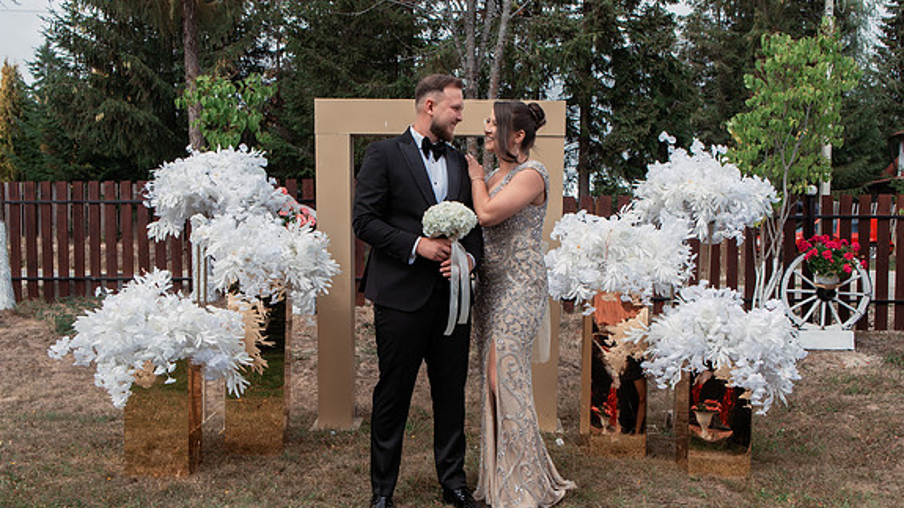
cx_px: 450
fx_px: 887
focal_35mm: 37
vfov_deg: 31.9
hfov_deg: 54.0
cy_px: 295
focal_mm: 35
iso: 320
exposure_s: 1/800
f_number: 7.1
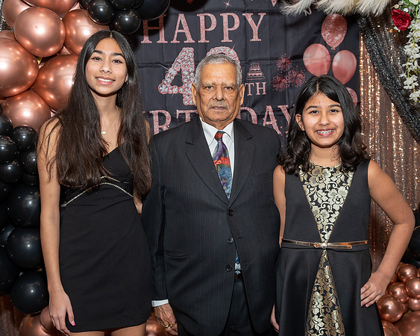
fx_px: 606
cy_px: 163
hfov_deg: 38.2
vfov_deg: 31.0
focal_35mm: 49
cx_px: 218
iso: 400
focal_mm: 28
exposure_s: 1/250
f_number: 5.6
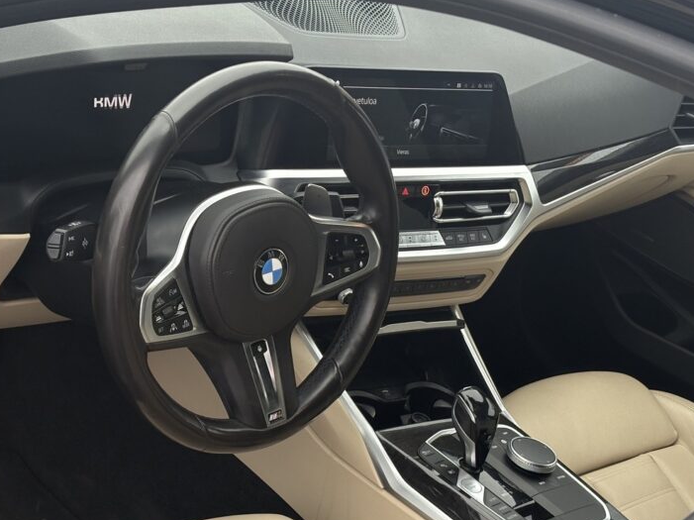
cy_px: 327
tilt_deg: -29.8
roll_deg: -17.4
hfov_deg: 25.6
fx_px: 1523
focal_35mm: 76
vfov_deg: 19.3
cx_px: 277
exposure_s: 1/280
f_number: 1.6
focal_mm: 5.96
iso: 50
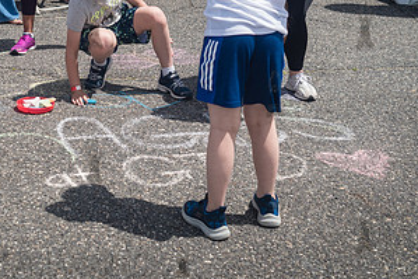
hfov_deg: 29.1
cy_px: 25
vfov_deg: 19.6
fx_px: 789
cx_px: 94
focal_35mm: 68
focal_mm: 35
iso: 200
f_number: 4
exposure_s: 1/2000
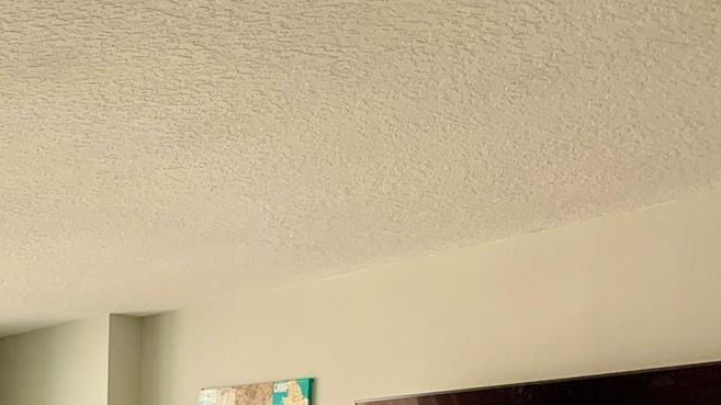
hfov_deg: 27.8
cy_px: 598
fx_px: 1319
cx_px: -85
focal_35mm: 69
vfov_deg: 16.1
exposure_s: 1/122
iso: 25
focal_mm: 4.25
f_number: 1.8
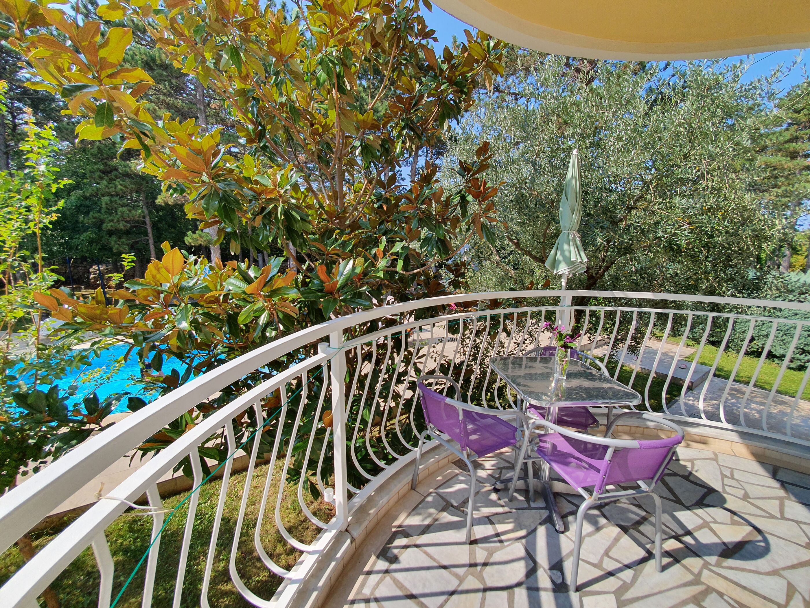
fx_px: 304
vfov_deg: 89.9
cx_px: 405
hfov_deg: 106.2
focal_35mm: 13
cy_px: 304
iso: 50
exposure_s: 1/636
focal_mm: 1.8
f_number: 2.2
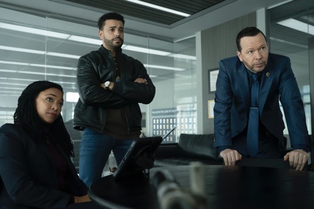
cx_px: 157
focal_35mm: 33
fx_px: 288
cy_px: 104
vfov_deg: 39.9
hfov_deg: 57.2
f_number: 4
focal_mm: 33
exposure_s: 1/320
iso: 5000
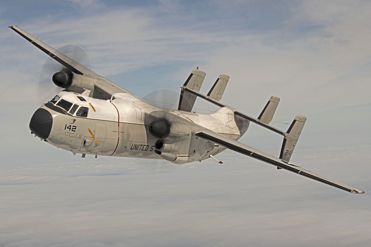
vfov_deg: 17.1
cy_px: 124
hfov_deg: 25.4
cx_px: 186
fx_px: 824
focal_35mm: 80
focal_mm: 80
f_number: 25
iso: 64
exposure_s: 1/80
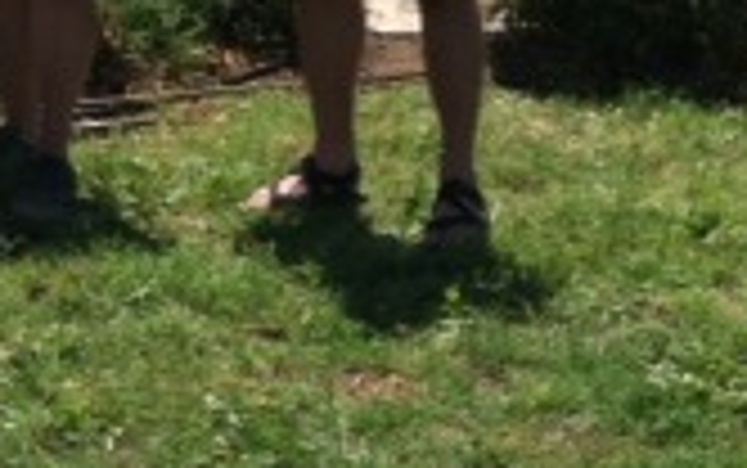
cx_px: -126
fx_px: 3626
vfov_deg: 7.1
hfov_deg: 11.5
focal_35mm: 178
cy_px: -497
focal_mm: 3.85
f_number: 2.8
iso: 80
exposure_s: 1/857
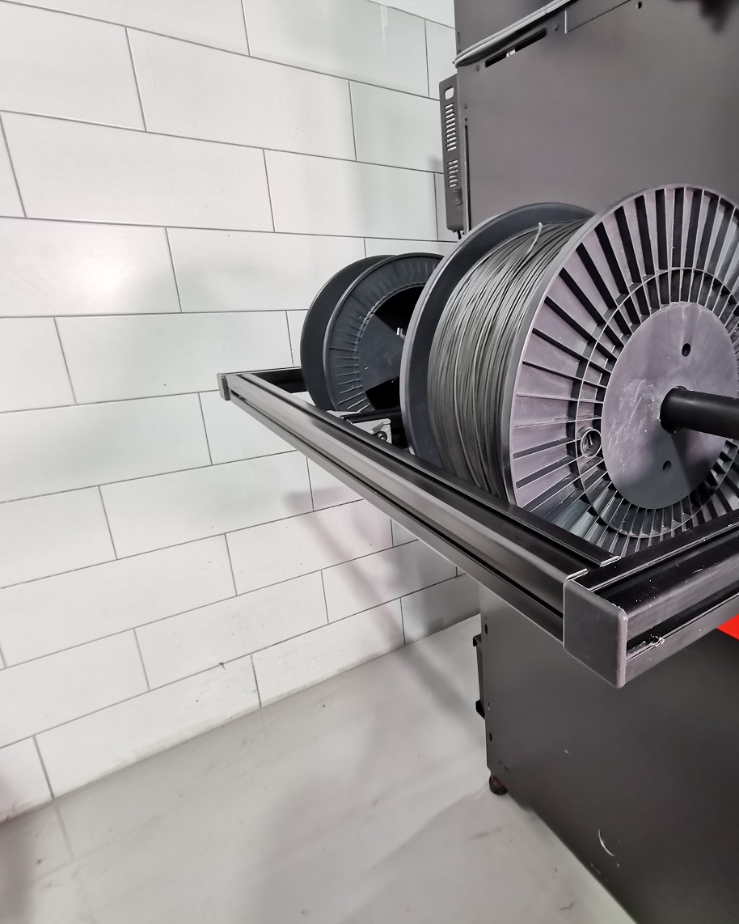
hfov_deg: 62.0
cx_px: 549
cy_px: 463
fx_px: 574
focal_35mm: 21
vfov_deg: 77.6
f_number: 2.2
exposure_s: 1/50
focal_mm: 2.35
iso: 320
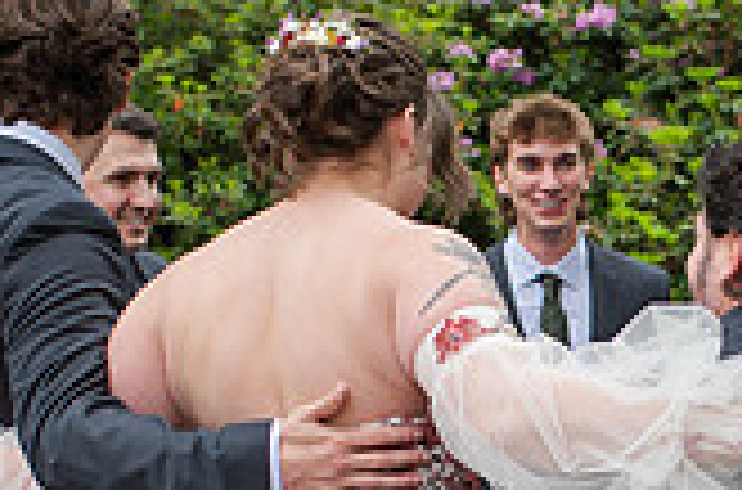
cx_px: 749
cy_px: 607
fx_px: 2857
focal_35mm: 139
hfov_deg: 14.6
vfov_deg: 9.7
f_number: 3.5
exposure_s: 1/250
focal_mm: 35
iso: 100
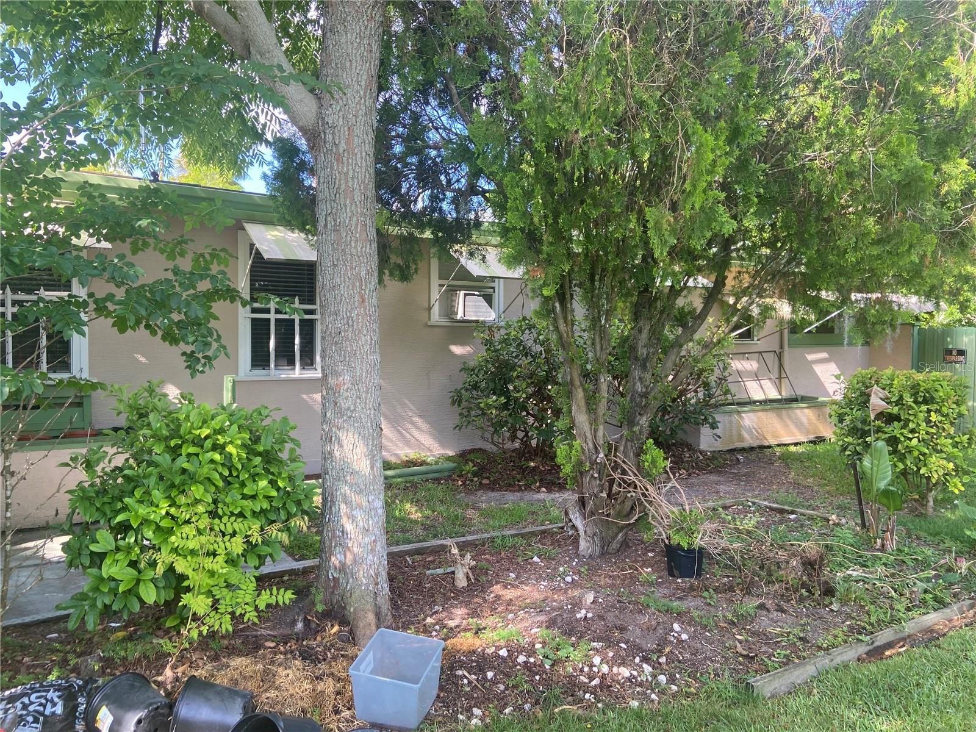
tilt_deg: +0.5
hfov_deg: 67.3
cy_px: 366
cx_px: 488
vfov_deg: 53.1
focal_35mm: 26
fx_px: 733
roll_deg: +0.2
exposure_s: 1/191
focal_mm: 4.25
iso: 32
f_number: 1.8
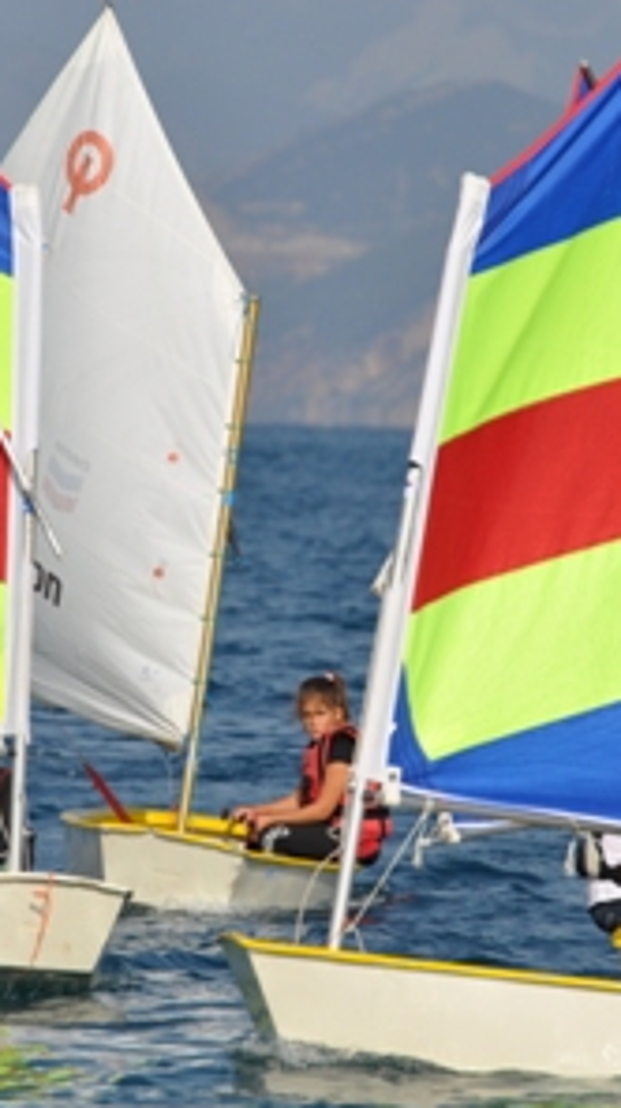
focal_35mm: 666
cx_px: 288
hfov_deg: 1.8
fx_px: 19541
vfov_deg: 3.2
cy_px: 554
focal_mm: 280
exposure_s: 1/1000
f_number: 8
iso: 200
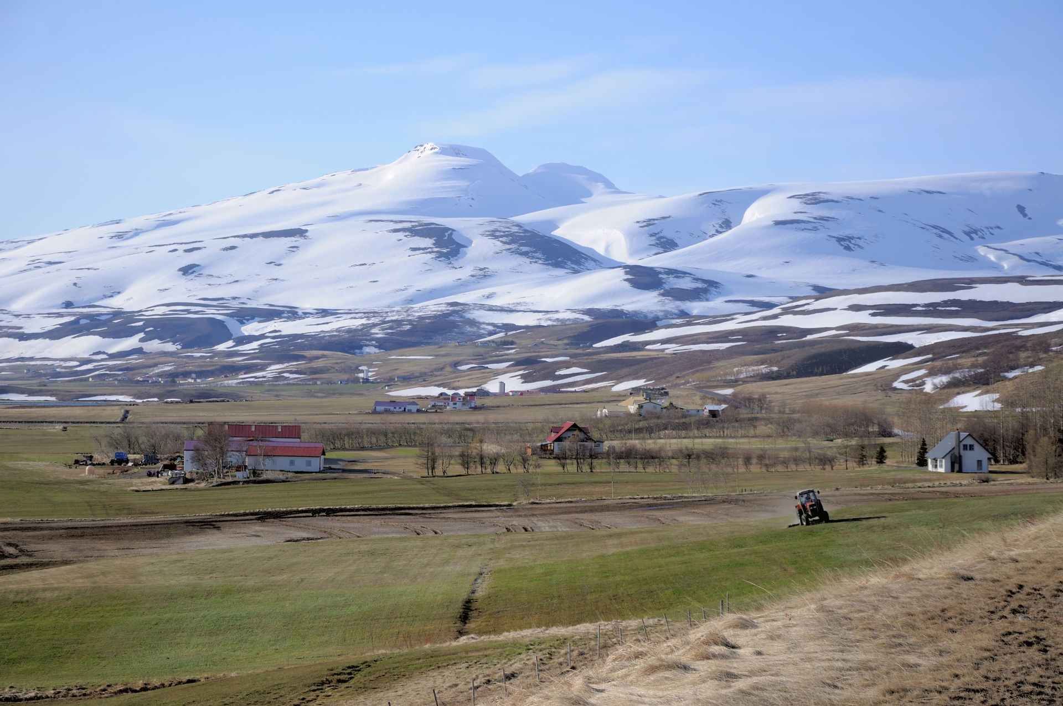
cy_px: 353
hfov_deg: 23.4
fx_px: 2566
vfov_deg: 15.7
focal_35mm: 87
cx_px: 532
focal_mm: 58
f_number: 7.1
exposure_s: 1/400
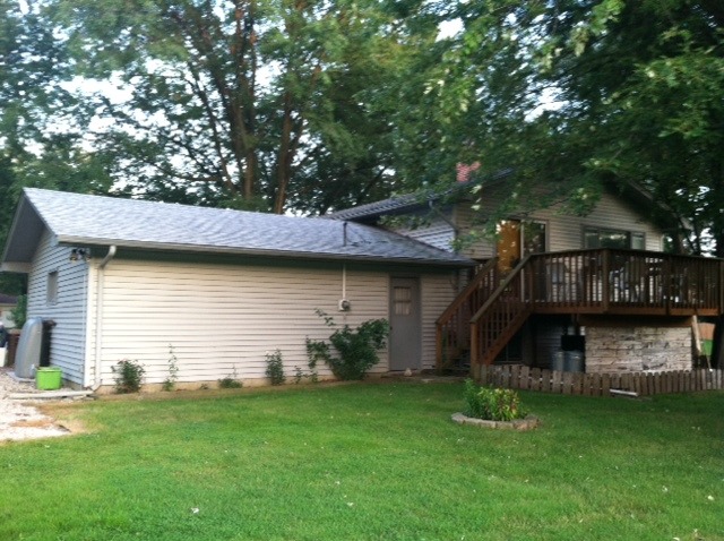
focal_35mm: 35
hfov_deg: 52.7
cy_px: 270
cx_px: 362
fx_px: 731
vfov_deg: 40.6
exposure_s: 1/17
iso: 100
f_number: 2.8
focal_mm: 3.85
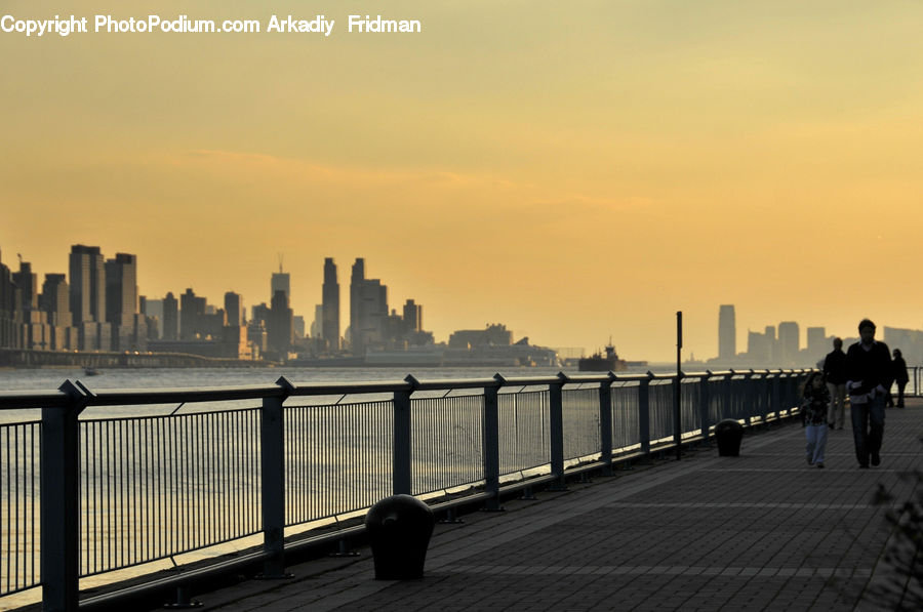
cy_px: 306
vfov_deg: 13.0
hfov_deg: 19.5
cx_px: 462
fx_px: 2688
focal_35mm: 105
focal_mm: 70
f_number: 7.1
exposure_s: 1/1600
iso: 200
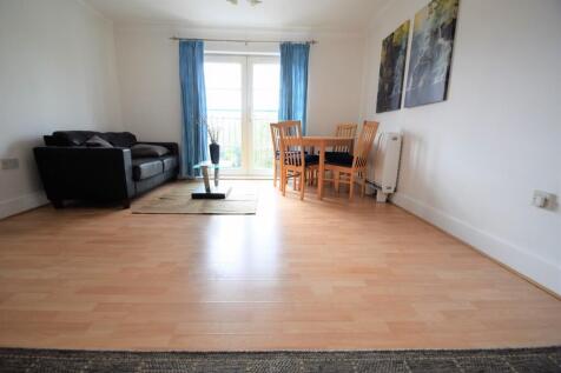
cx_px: 280
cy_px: 186
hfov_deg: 100.4
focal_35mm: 15
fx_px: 234
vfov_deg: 77.3
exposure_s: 1/100
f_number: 5
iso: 400
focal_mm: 10
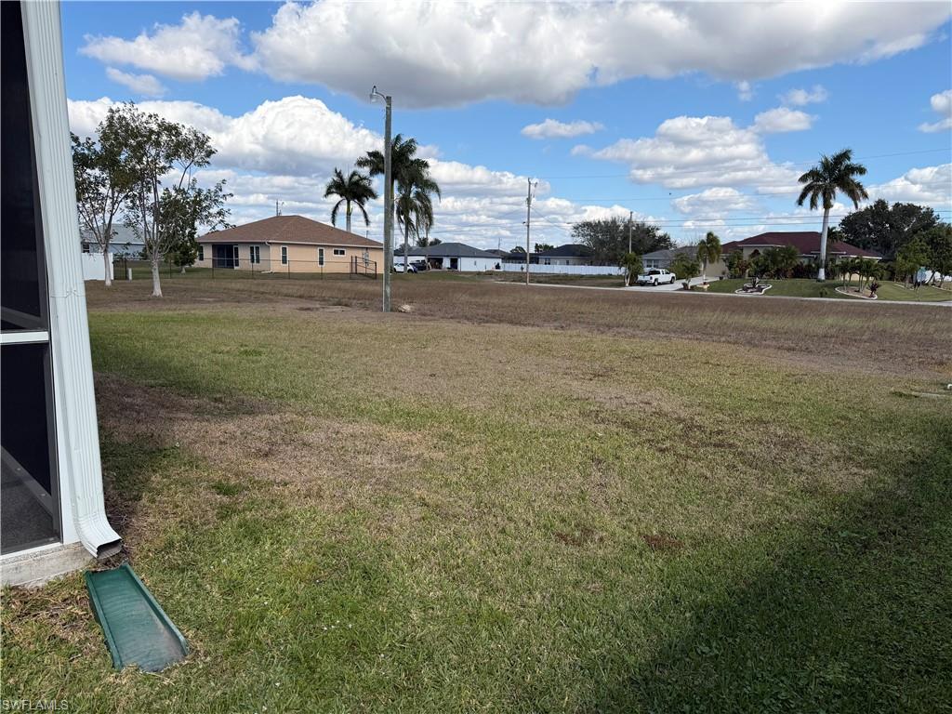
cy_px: 357
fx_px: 660
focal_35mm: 24
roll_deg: -1.5
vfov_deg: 56.8
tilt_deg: -7.9
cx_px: 476
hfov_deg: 71.6
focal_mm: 6.76
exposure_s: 1/4167
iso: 80
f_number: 1.78
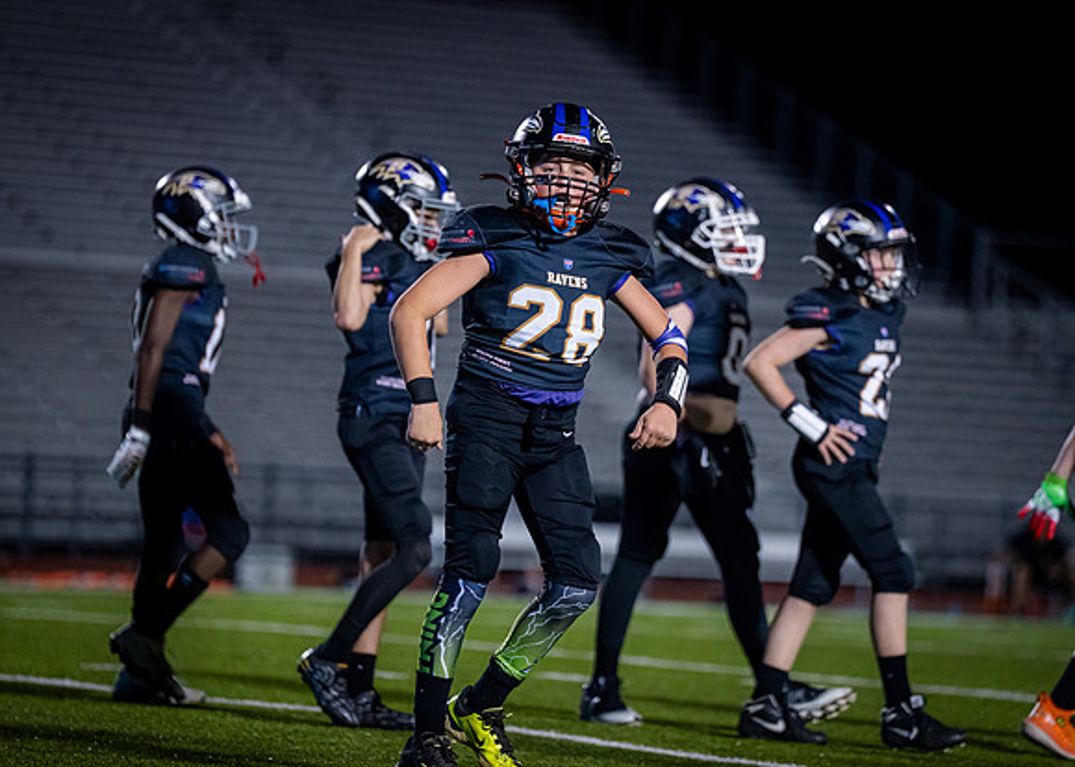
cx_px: 534
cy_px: 335
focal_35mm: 200
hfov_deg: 10.1
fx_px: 6092
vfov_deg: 7.2
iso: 2500
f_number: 2.8
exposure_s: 1/1000
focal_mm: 167
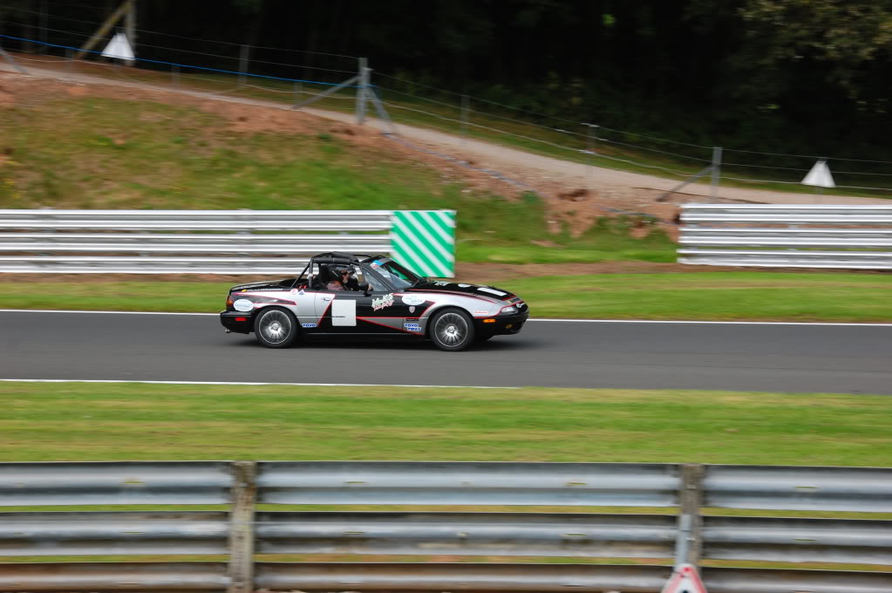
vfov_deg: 12.2
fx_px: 2785
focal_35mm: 112
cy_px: 296
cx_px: 446
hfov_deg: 18.2
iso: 200
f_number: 9
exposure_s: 1/250
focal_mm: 75
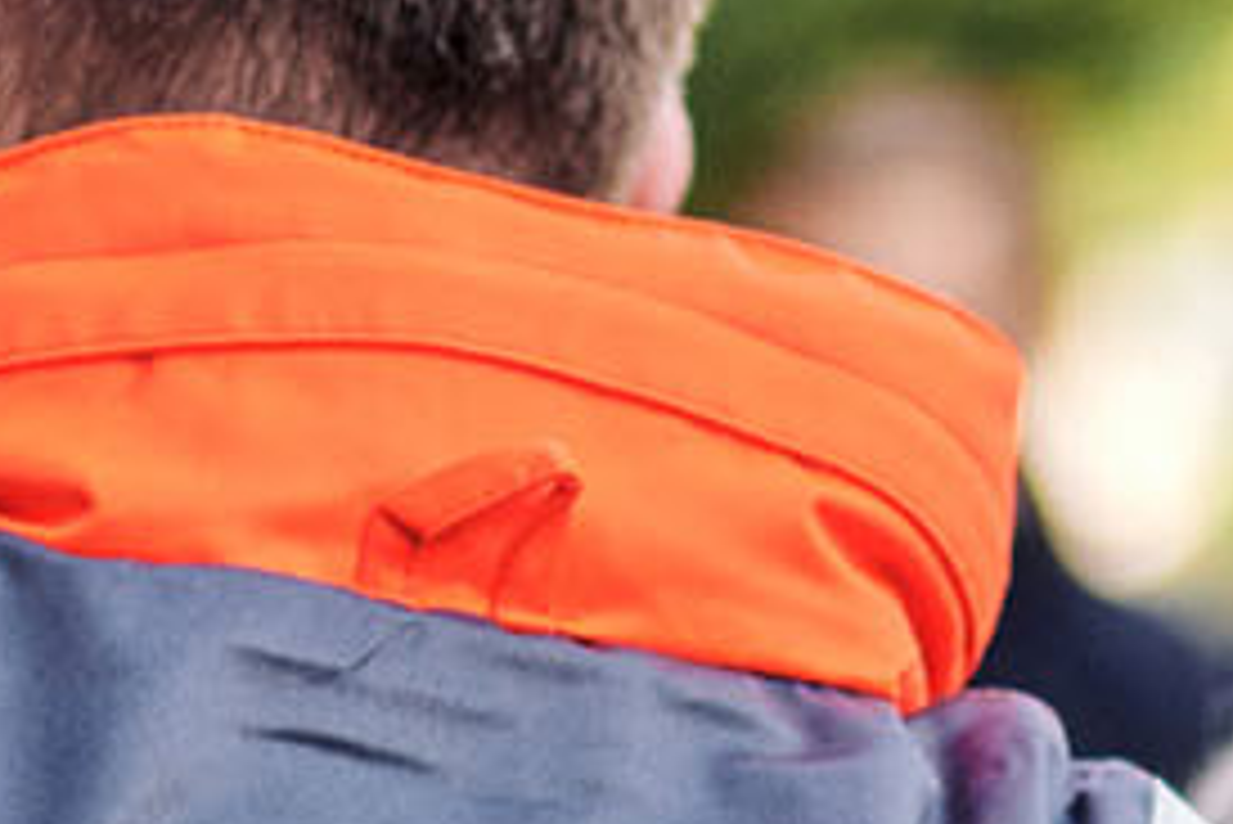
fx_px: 11993
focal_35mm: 350
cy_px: 1716
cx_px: 621
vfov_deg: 3.9
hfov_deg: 5.9
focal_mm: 50
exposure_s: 1/5000
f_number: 1.4
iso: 800
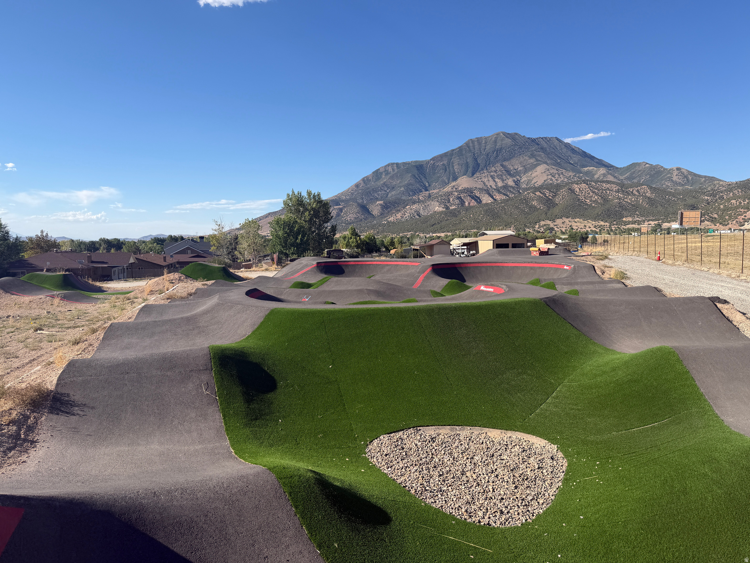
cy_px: 282
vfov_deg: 56.8
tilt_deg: -1.4
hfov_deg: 71.6
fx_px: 520
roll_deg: +2.4
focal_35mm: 24
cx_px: 375
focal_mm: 6.76
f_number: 1.78
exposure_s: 1/3759
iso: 80
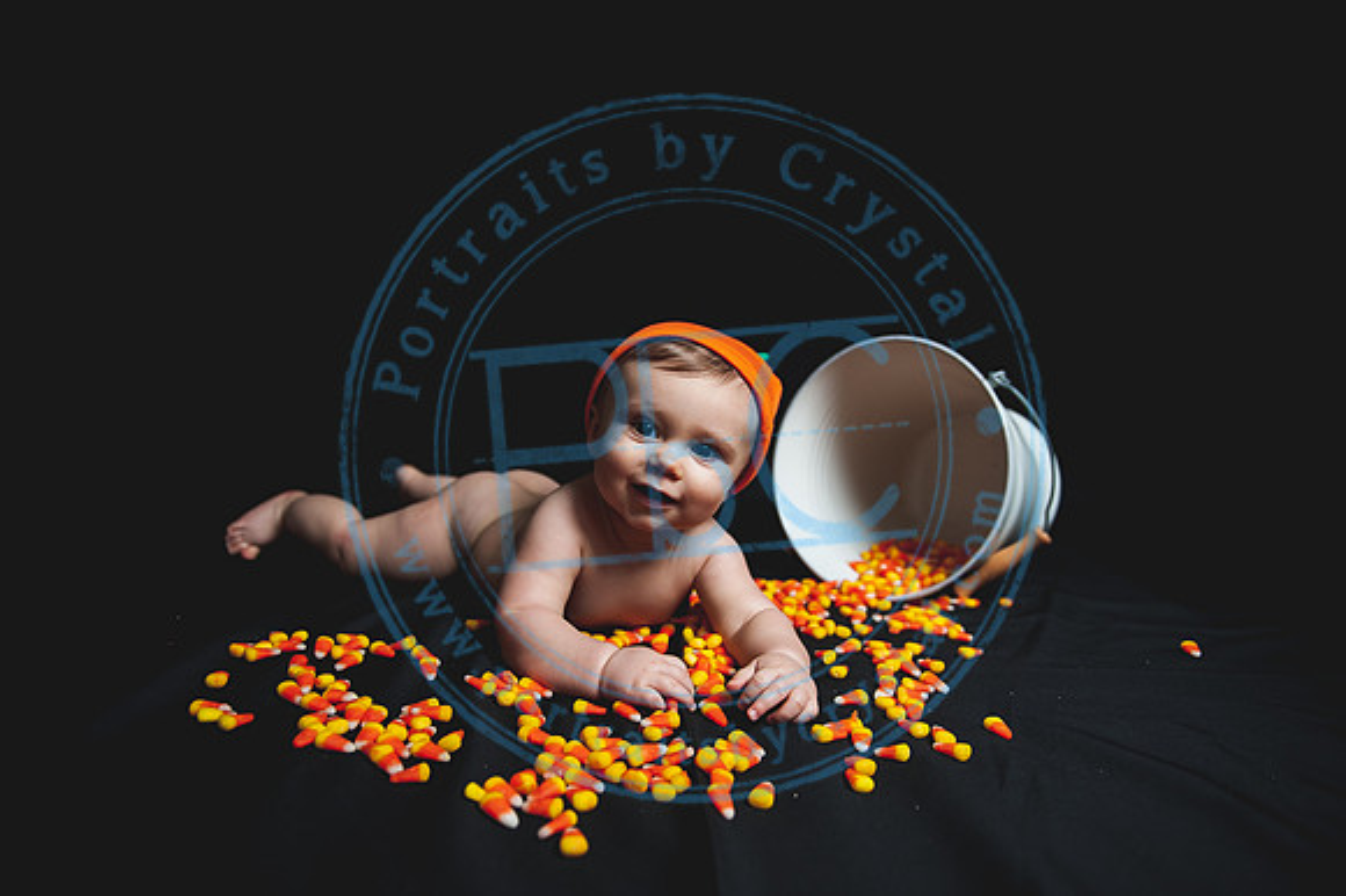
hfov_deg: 69.4
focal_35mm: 26
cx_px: 673
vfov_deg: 49.5
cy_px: 448
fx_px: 972
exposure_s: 1/200
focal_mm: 26
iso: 200
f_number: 2.8
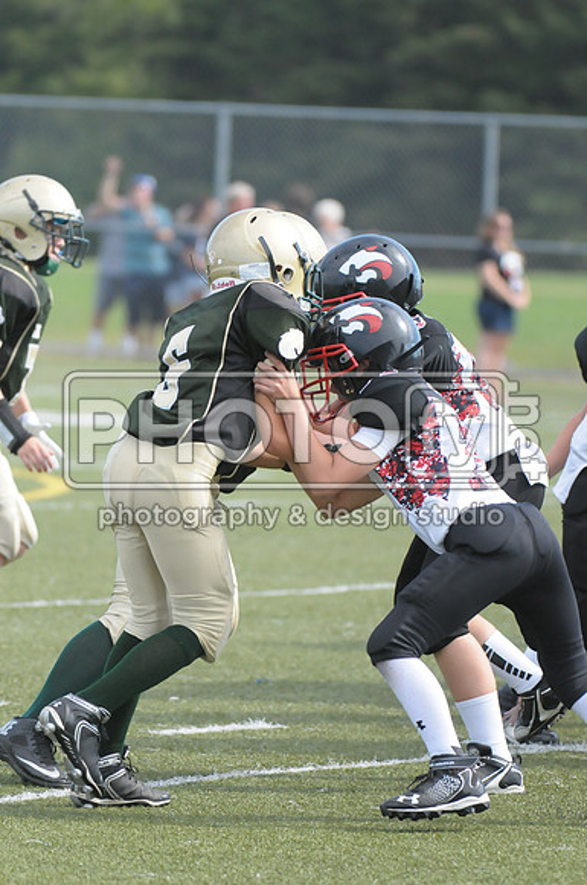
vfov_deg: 6.9
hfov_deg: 4.6
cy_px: 442
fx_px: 7359
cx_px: 294
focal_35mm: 300
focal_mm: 200
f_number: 4
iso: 1600
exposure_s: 1/4000
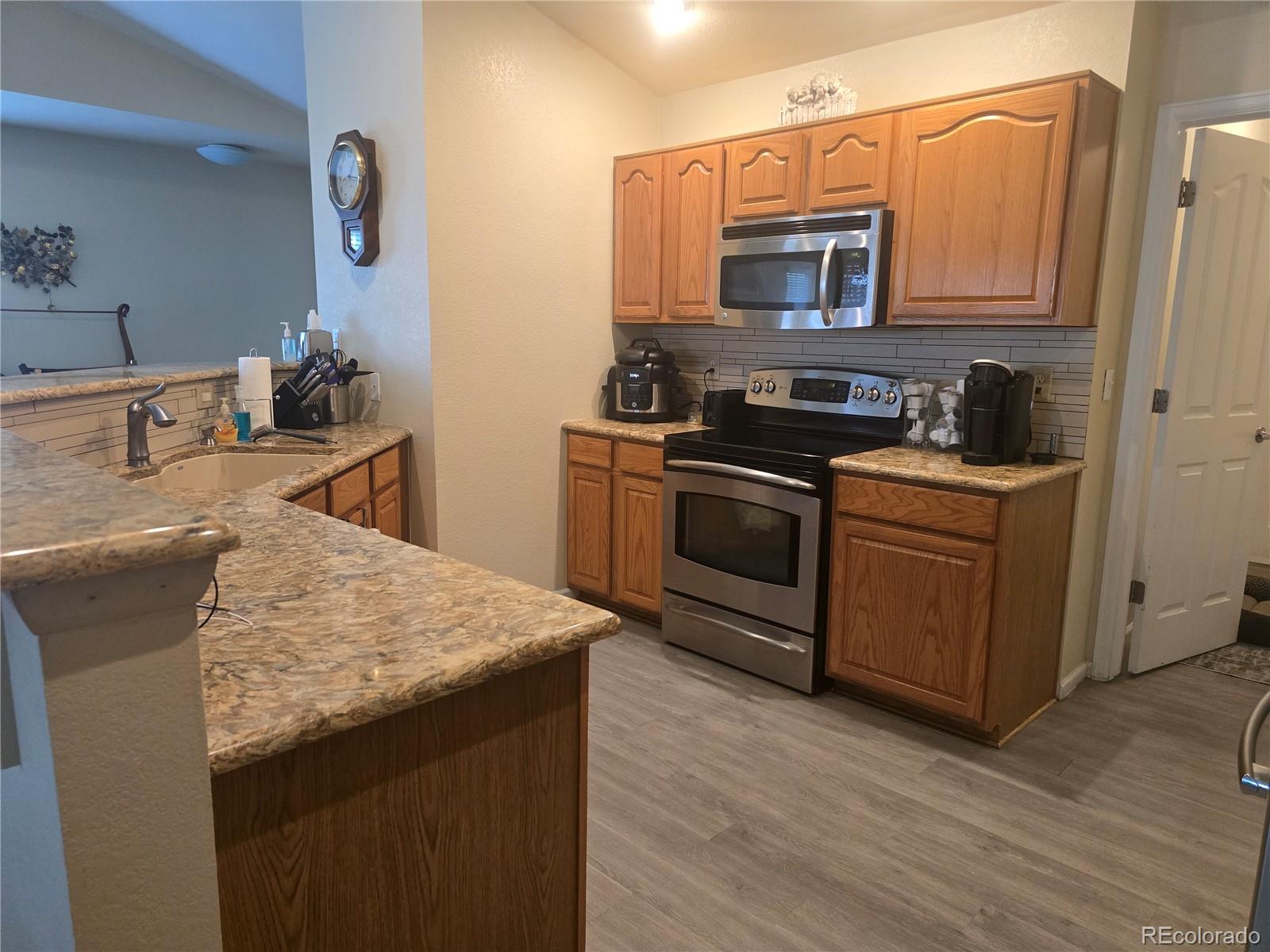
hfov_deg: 73.9
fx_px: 844
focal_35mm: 23
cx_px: 635
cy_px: 476
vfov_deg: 58.9
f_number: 1.7
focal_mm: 6.3
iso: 800
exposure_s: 1/120
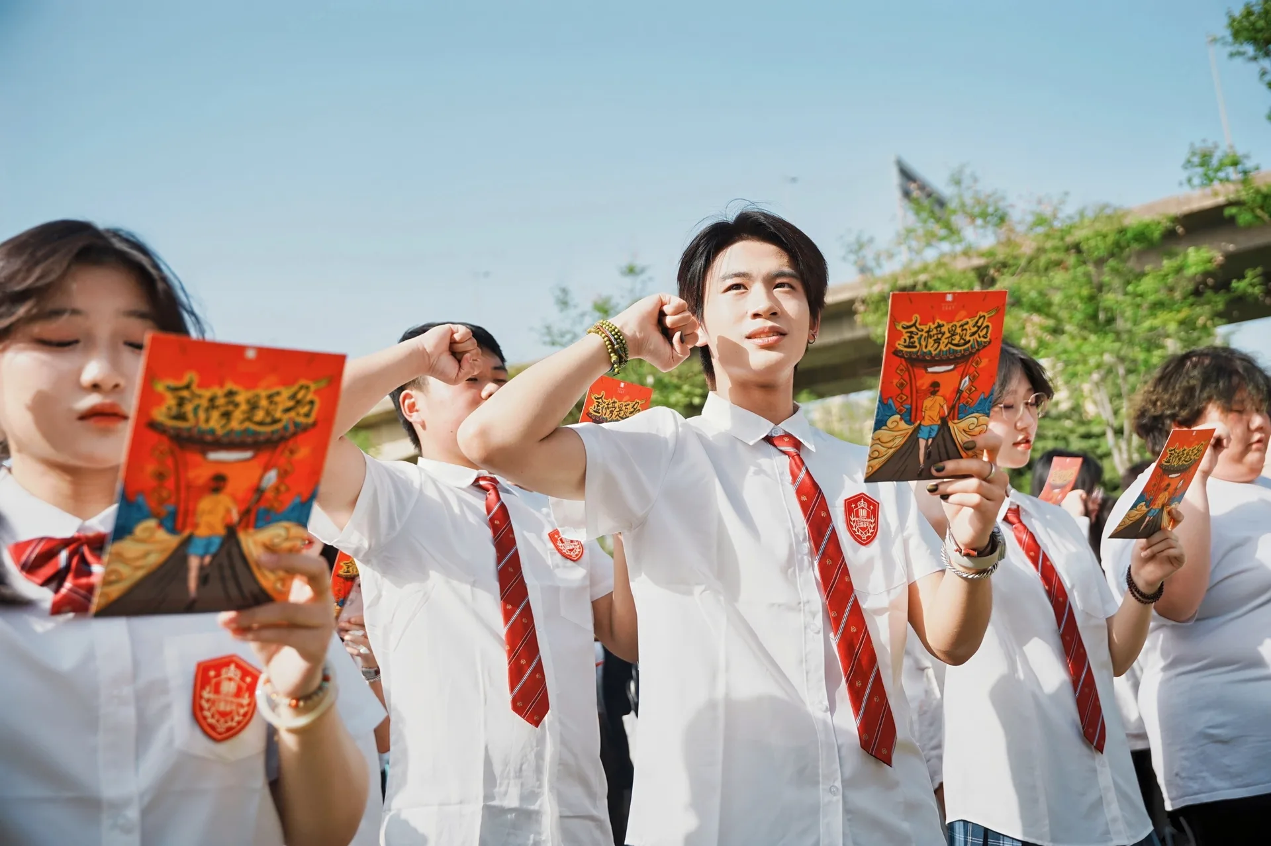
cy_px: 423
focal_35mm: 32
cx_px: 636
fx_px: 1129
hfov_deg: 58.7
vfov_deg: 41.1
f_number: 3.2
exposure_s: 1
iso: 100
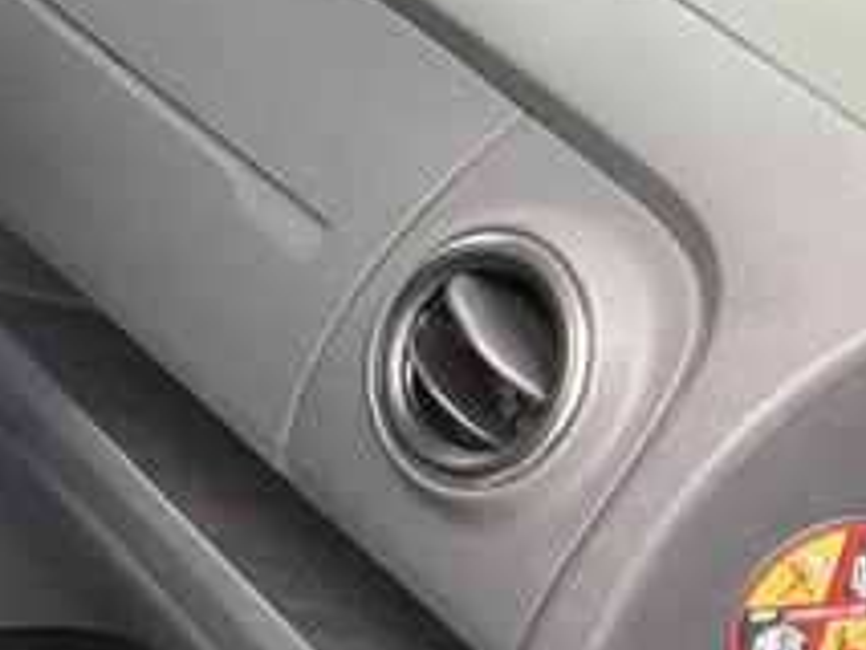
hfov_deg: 15.6
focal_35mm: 109
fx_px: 2728
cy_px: 53
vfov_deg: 13.5
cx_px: -655
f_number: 1.8
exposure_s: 1/105
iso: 64
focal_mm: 3
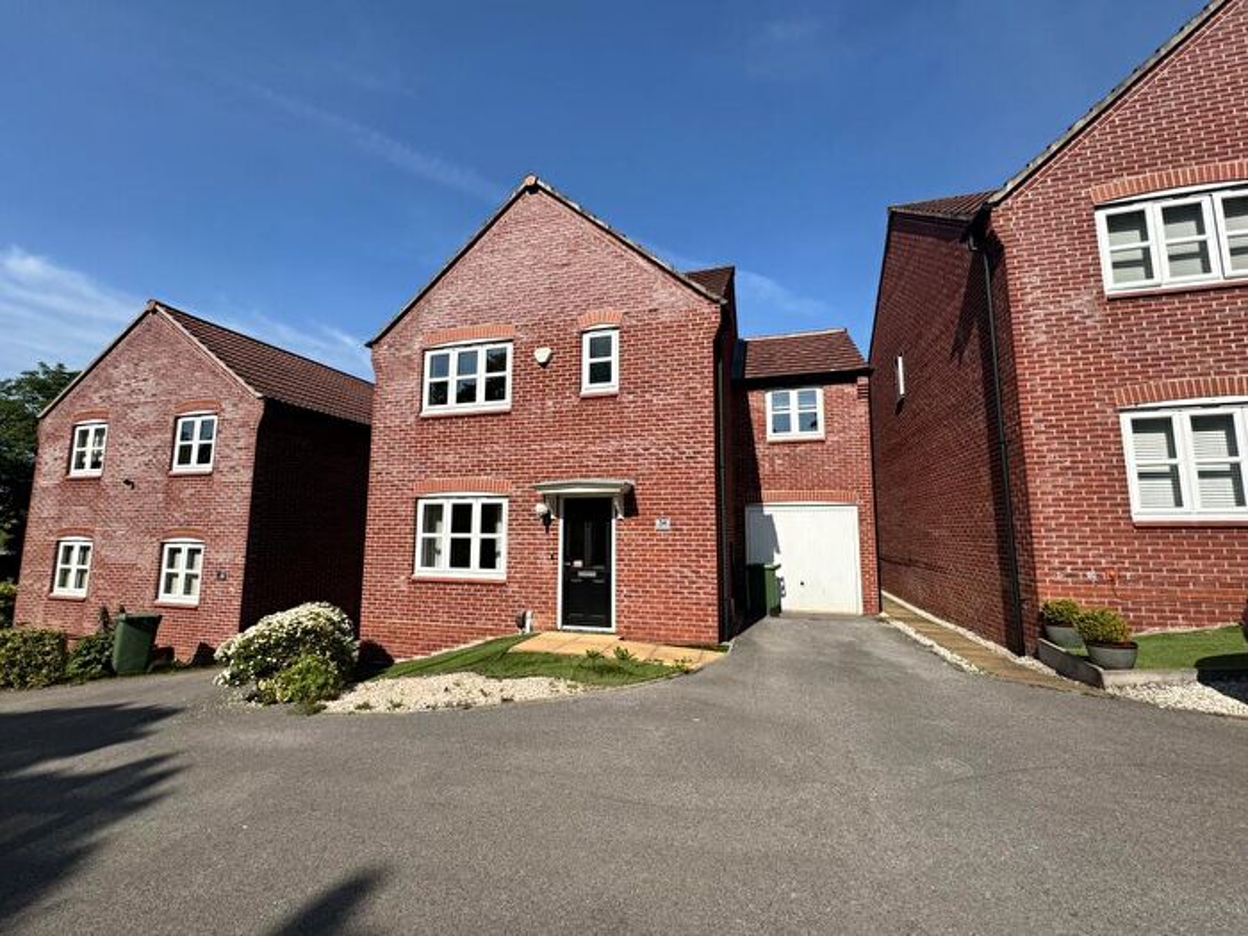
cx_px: 624
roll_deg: -0.4
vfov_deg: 85.7
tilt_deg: +7.2
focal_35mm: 14
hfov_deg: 102.1
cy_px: 468
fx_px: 505
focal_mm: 2.22
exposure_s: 1/2494
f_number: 2.2
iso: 50
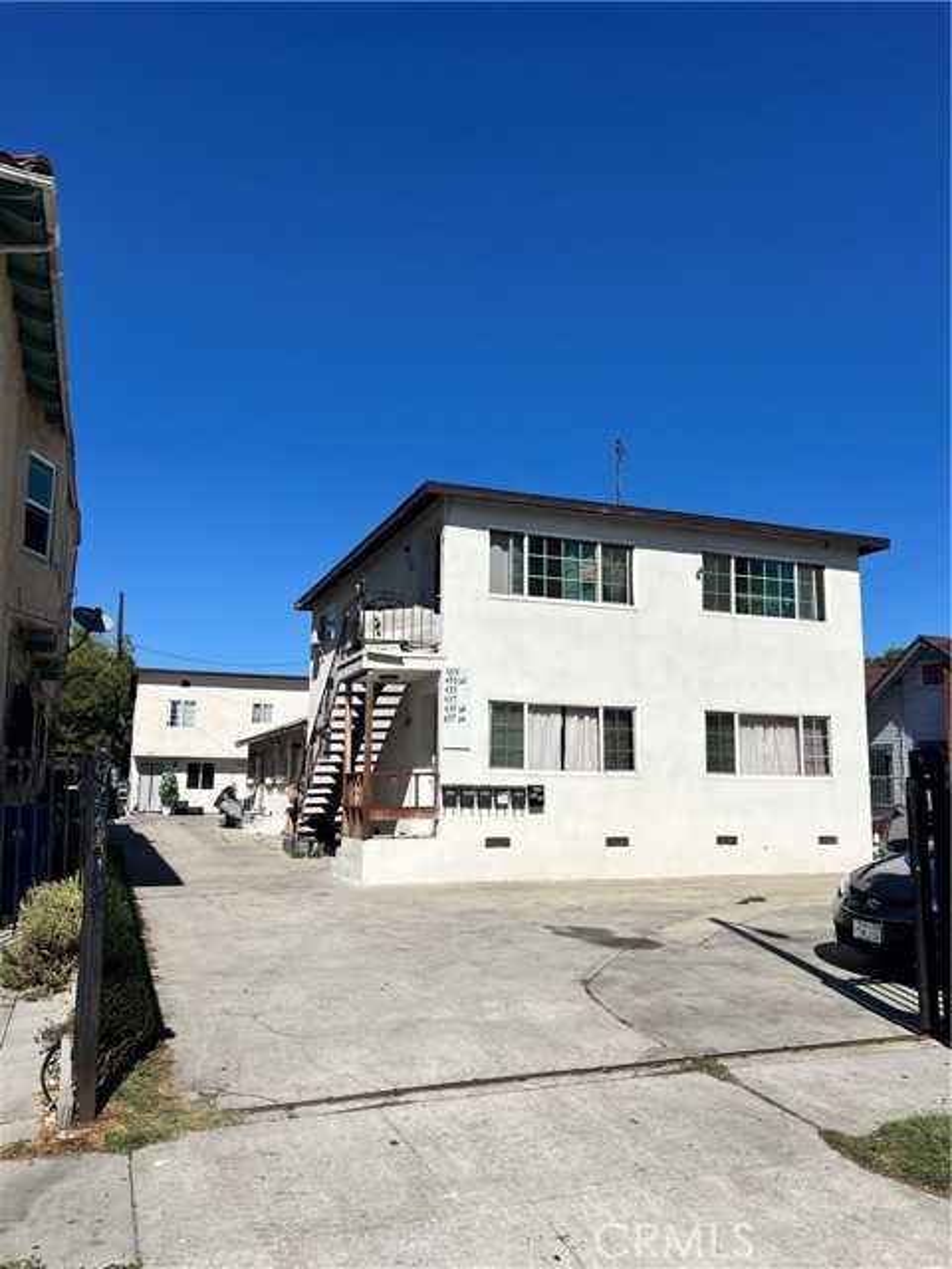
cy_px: 634
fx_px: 953
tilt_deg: +8.6
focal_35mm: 26
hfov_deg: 53.1
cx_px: 476
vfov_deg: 67.3
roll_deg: -0.6
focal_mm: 5.7
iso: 50
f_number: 1.5
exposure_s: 1/10309
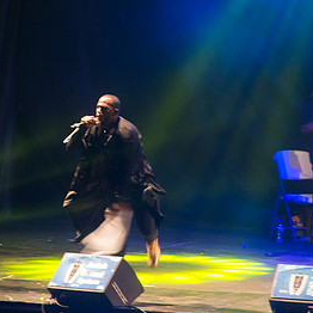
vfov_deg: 2.7
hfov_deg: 2.7
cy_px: 154
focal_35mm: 639
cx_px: 121
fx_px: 6537
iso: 2500
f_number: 5.6
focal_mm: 340
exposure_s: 1/60
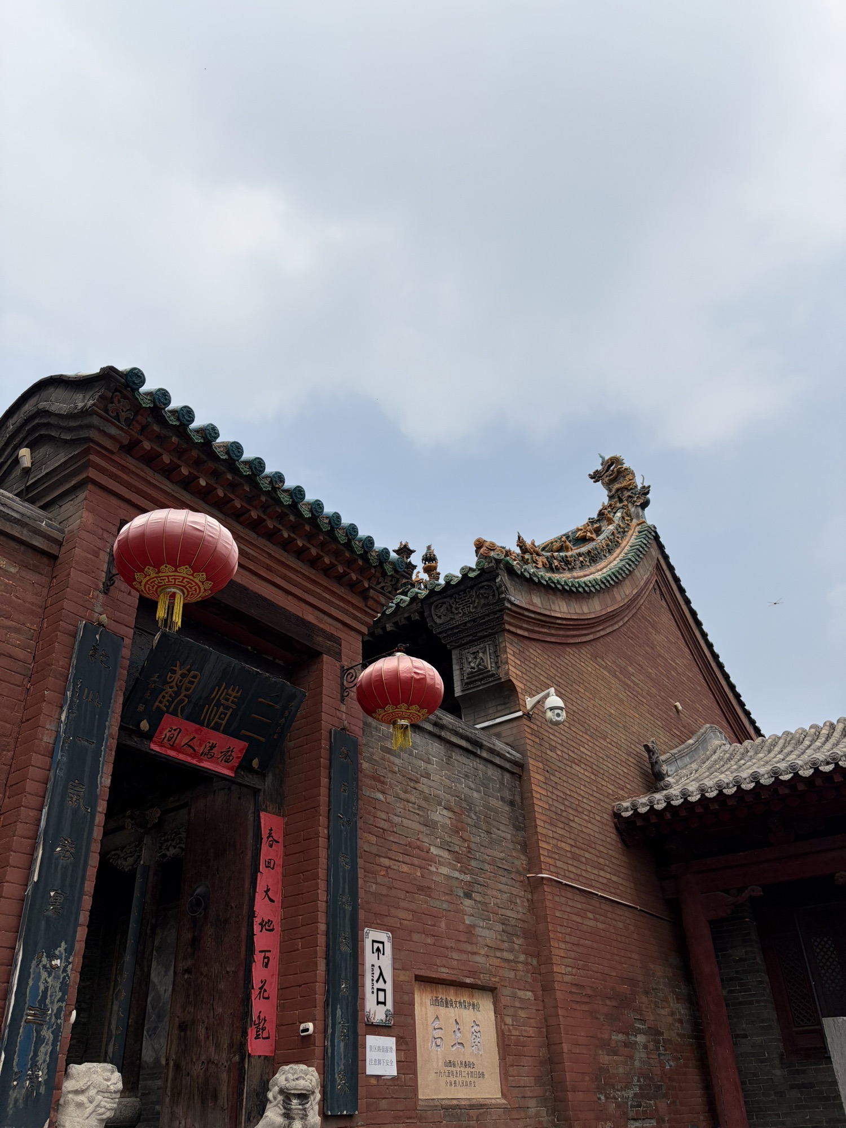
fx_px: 847
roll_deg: +2.9
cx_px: 423
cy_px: 564
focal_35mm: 26
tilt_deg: +31.3
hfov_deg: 53.1
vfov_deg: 67.3
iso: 50
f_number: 1.6
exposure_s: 1/6993
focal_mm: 5.96
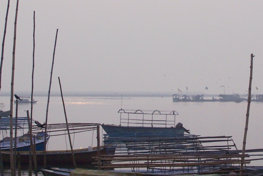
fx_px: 1074
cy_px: 47
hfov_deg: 13.9
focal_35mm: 147
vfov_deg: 9.3
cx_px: 213
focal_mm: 10.7
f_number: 3.2
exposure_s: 1/1000
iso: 80
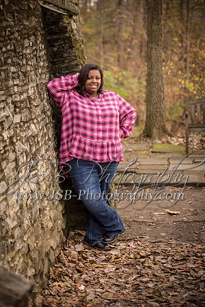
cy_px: 154
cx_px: 102
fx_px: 726
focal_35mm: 85
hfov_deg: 16.1
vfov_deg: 23.9
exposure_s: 1/125
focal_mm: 85
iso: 200
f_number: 2.8
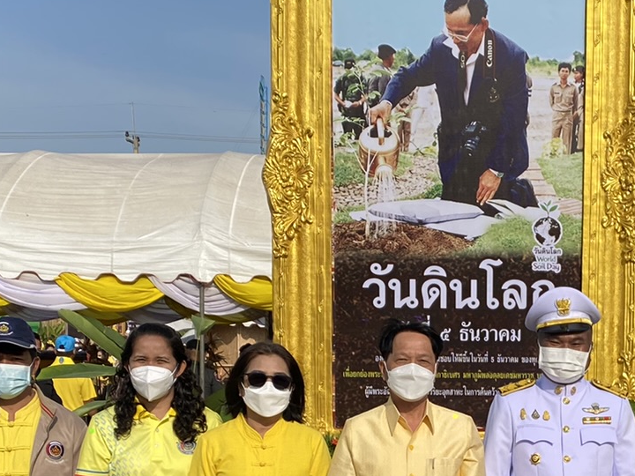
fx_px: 1357
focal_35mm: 74
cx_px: 496
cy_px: 473
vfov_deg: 19.3
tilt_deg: -4.5
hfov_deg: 25.9
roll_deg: -0.5
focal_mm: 4.25
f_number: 1.8
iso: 32
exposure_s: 1/2755
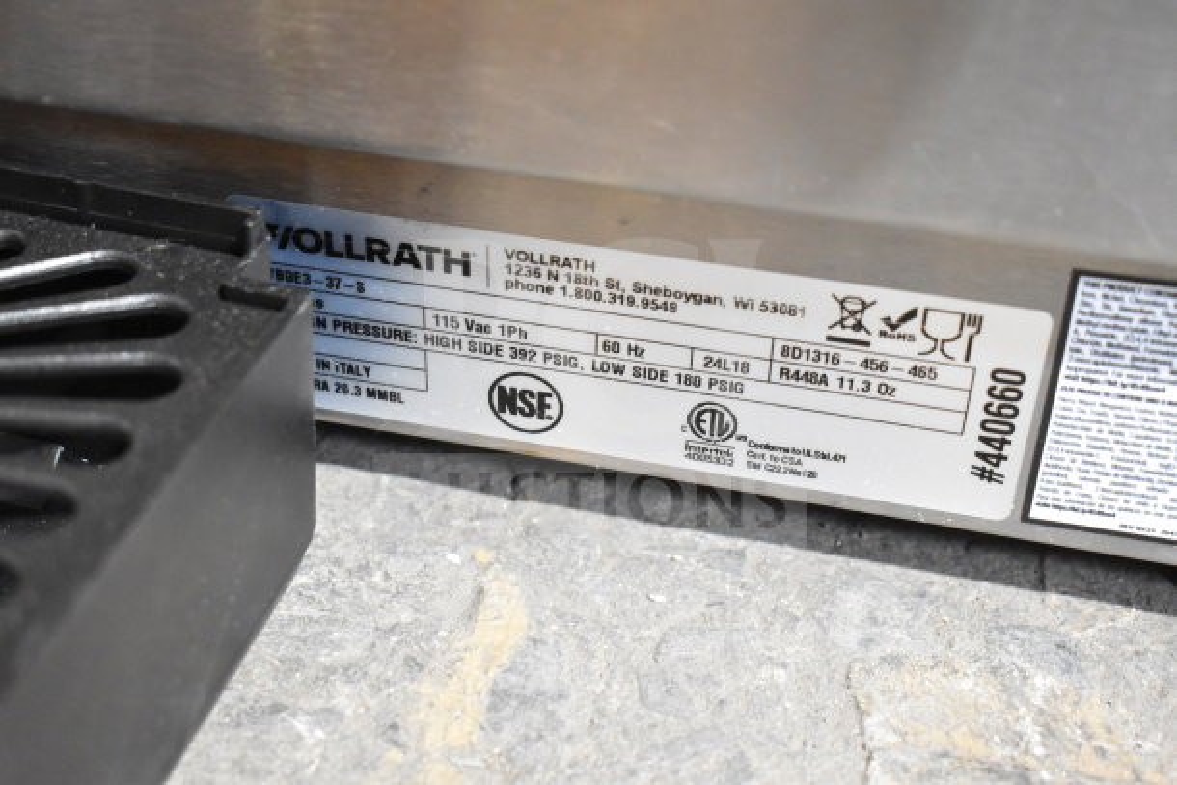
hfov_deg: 36.9
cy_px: 392
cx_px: 588
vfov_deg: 25.1
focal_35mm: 54
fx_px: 1766
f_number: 4.8
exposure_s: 1/60
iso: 5000
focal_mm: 36
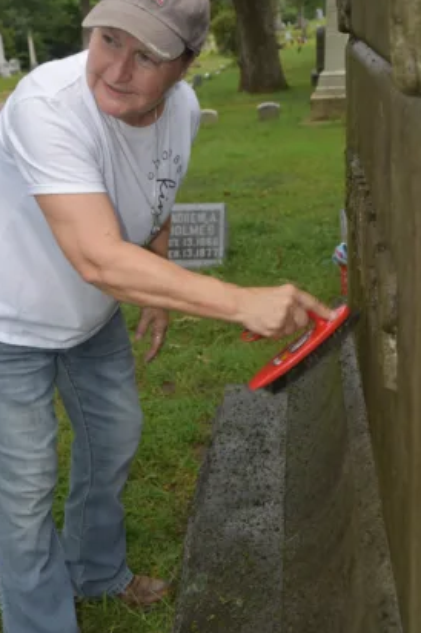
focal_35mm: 51
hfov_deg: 26.4
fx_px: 896
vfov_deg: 38.9
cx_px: 173
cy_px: 298
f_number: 5
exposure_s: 1/200
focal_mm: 28
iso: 140
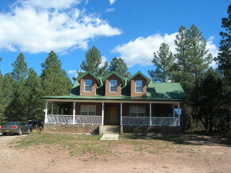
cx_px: 116
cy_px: 86
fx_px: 227
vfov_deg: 41.8
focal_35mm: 34
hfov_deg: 54.0
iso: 71
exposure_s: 1/368
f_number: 4.9
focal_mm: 5.7
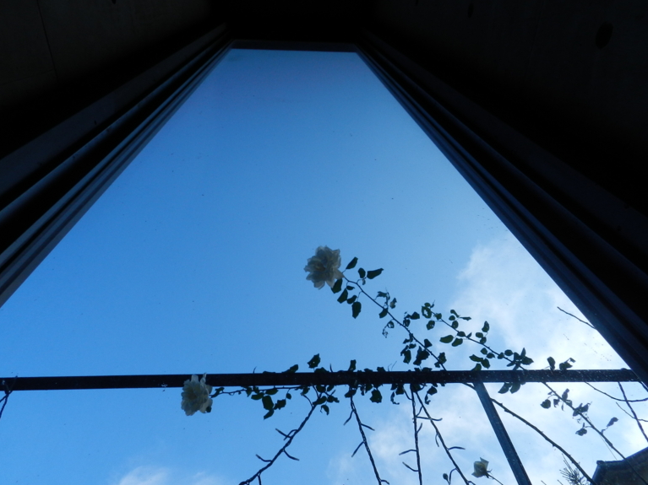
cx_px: 324
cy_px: 251
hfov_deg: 71.6
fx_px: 449
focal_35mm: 24
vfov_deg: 56.8
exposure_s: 1/800
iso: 160
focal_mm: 4
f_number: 4
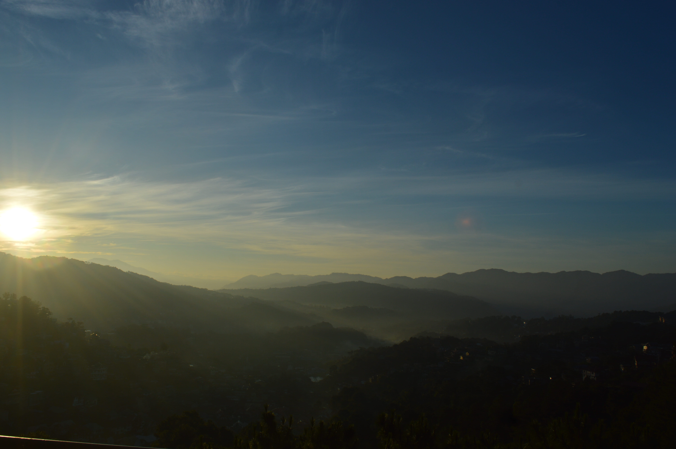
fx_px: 563
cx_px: 338
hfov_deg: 62.0
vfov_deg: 43.5
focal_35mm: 30
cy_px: 224
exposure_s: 1/500
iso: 100
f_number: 11
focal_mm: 20
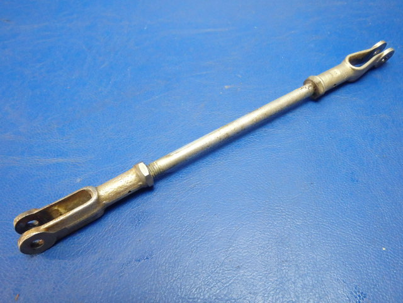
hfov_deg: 63.4
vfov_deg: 49.7
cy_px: 152
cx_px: 202
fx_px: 326
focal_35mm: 28
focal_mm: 5
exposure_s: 1/30
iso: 800
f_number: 3.9
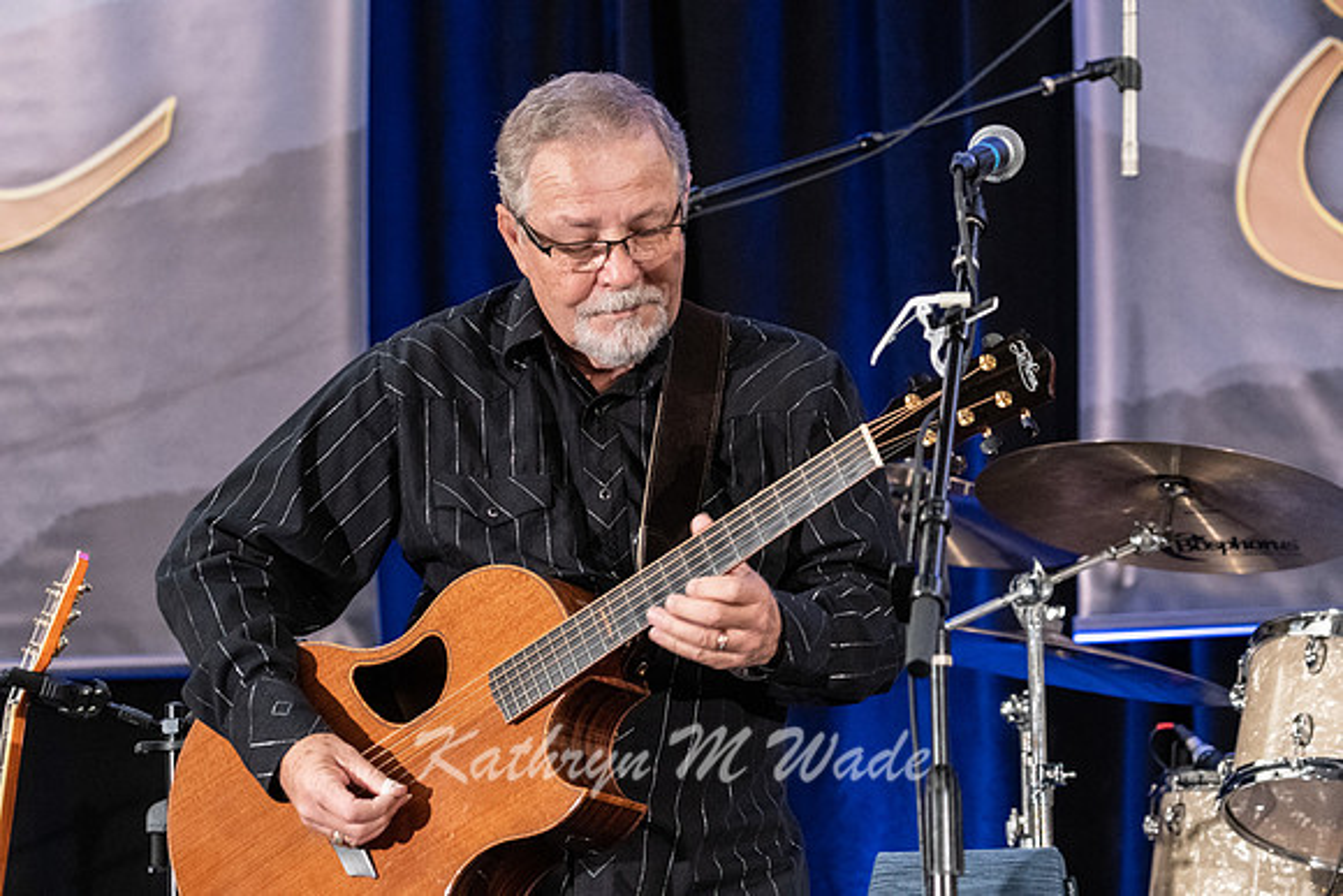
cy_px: 448
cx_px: 672
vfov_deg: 9.0
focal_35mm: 152
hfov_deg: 13.5
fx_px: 5672
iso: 6400
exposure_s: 1/160
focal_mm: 152
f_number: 6.3
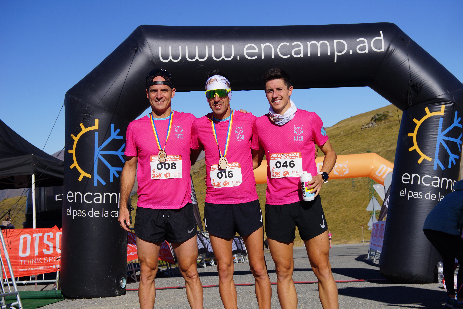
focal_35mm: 70
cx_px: 232
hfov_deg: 28.8
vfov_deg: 19.5
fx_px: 900
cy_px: 154
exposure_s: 1/250
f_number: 13
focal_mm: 70
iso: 100
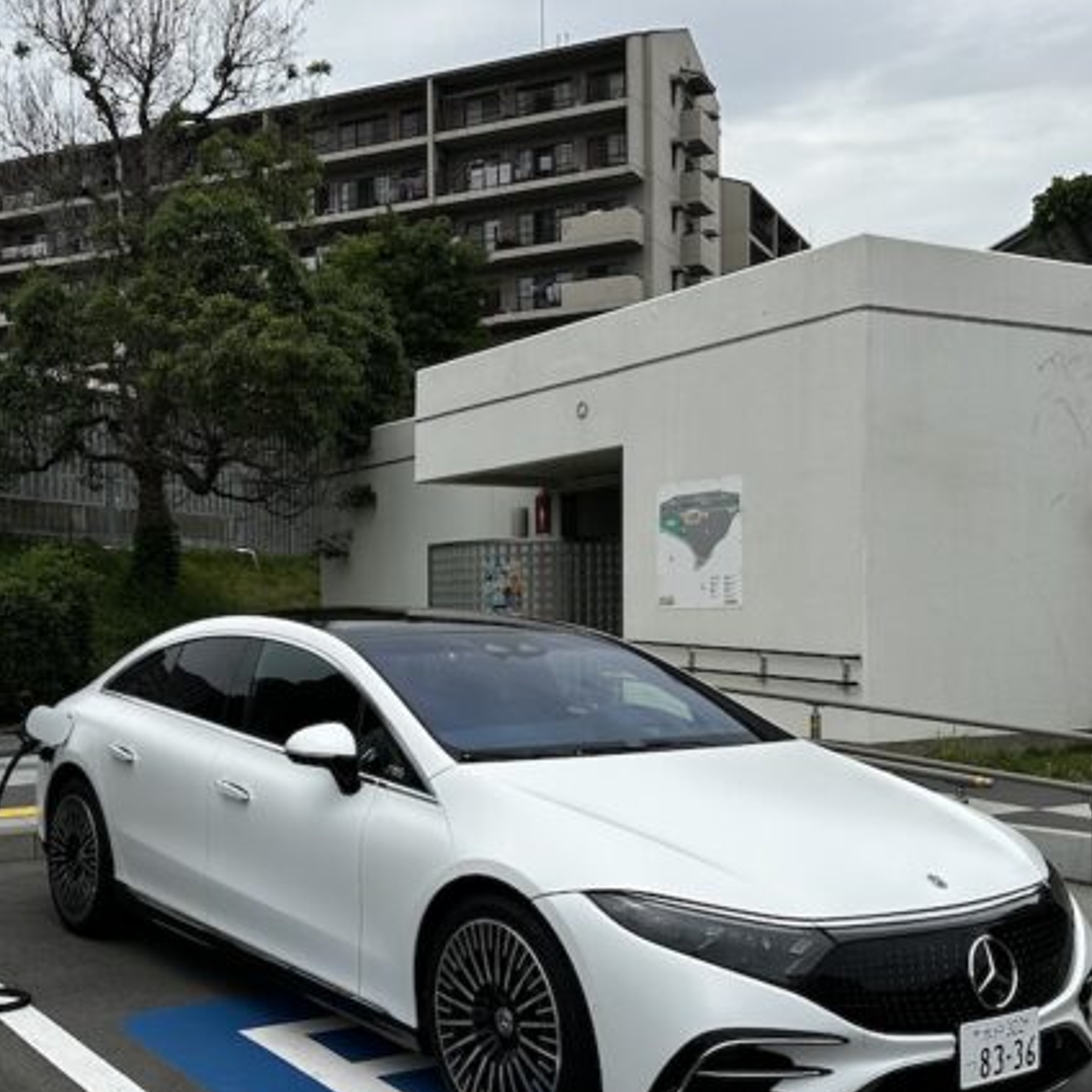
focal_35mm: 41
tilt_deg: -0.9
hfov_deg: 40.5
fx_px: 1463
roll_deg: +0.4
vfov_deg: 40.8
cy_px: 645
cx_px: 376
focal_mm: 6.86
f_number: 1.78
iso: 80
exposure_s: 1/7576
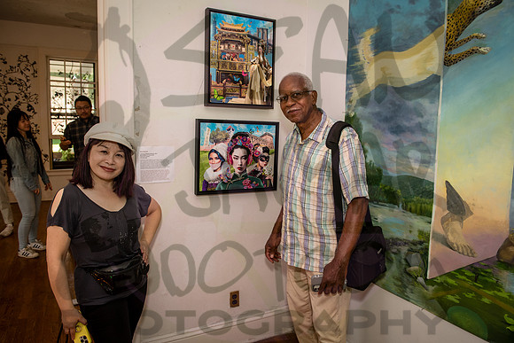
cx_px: 257
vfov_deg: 53.2
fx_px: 343
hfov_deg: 73.7
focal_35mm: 24
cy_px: 172
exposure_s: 1/200
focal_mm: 24
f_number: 4.5
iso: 800
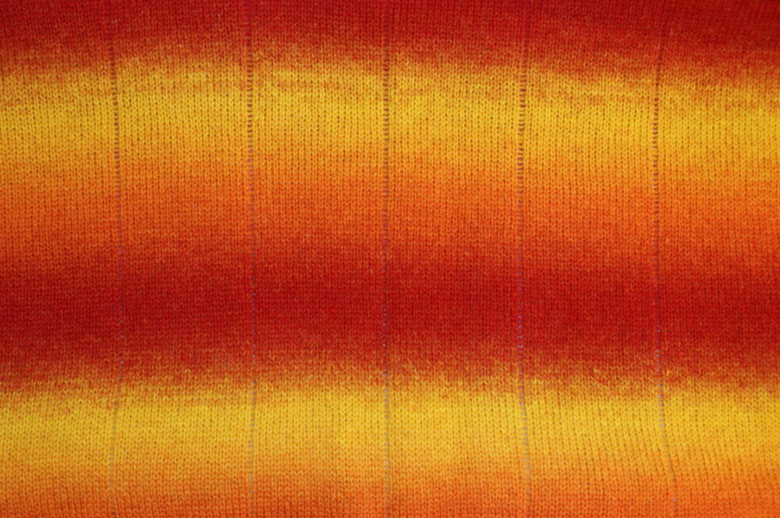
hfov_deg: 43.7
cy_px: 259
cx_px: 390
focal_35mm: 45
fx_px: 974
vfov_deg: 29.8
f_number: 5.6
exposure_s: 1/60
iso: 400
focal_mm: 30
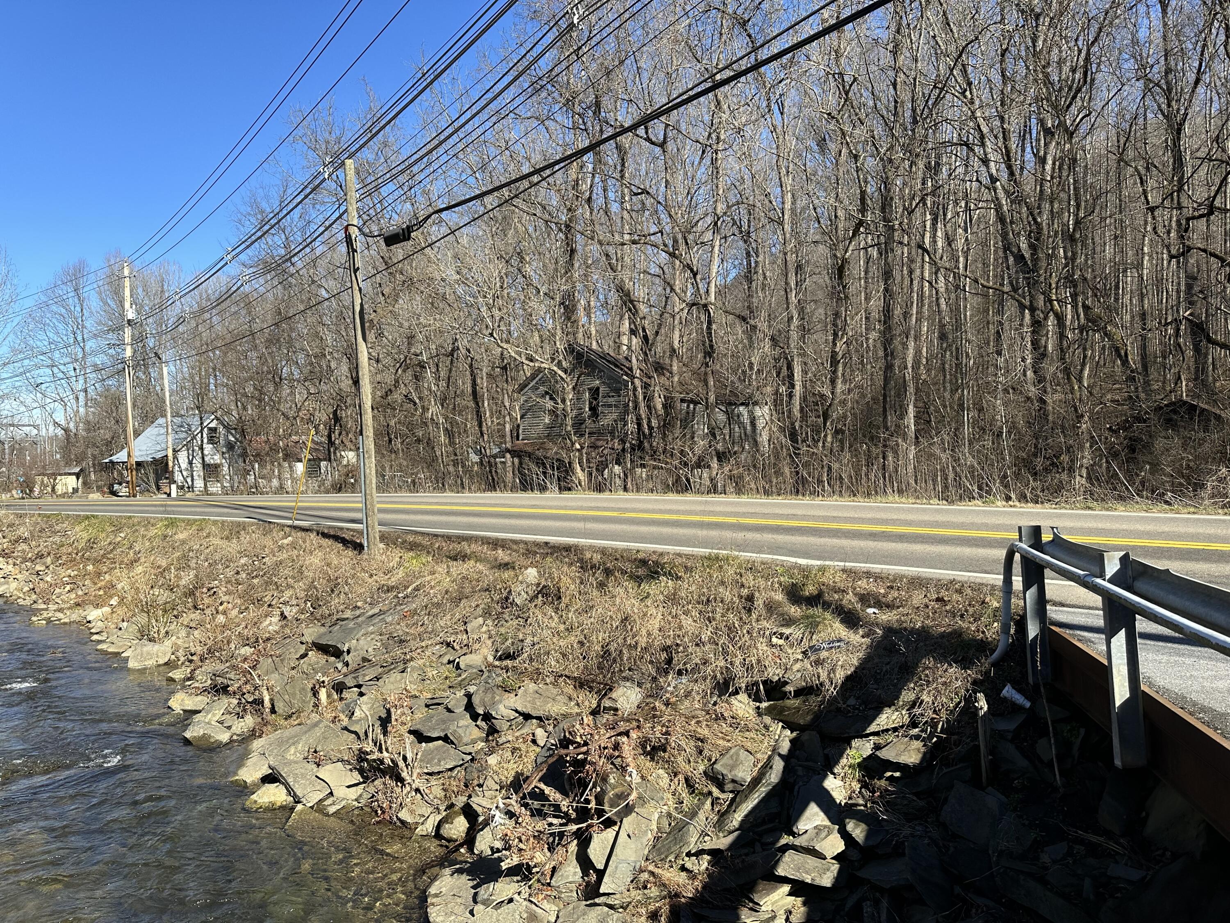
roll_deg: +0.3
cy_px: 462
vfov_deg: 56.8
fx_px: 853
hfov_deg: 71.6
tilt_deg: -1.3
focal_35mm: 24
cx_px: 615
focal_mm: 6.86
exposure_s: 1/2591
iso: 80
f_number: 1.78
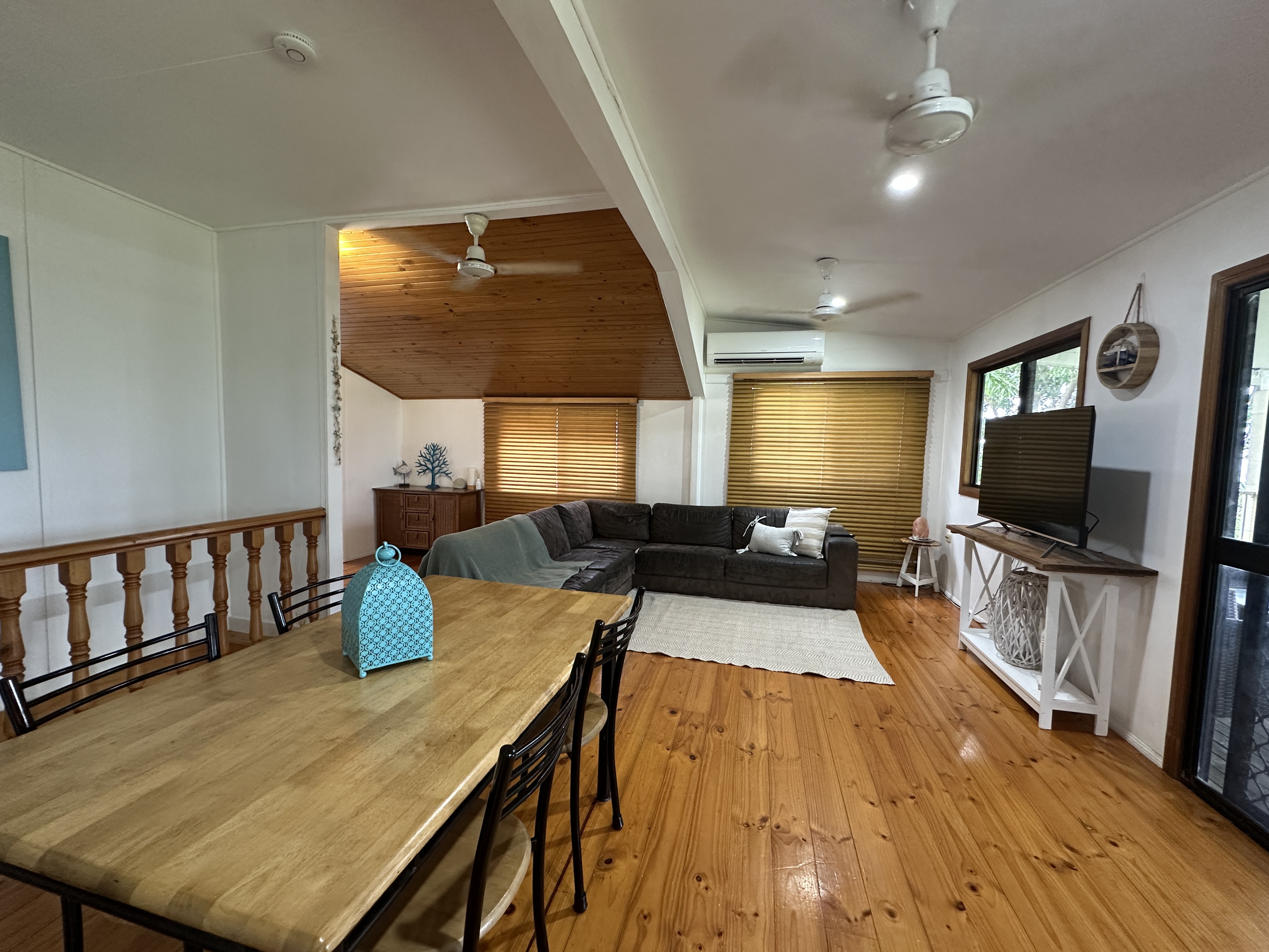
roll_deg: -1.6
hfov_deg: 102.1
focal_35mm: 14
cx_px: 634
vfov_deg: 85.7
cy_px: 476
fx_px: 513
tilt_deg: -3.3
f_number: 2.2
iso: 250
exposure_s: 1/50
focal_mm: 2.22
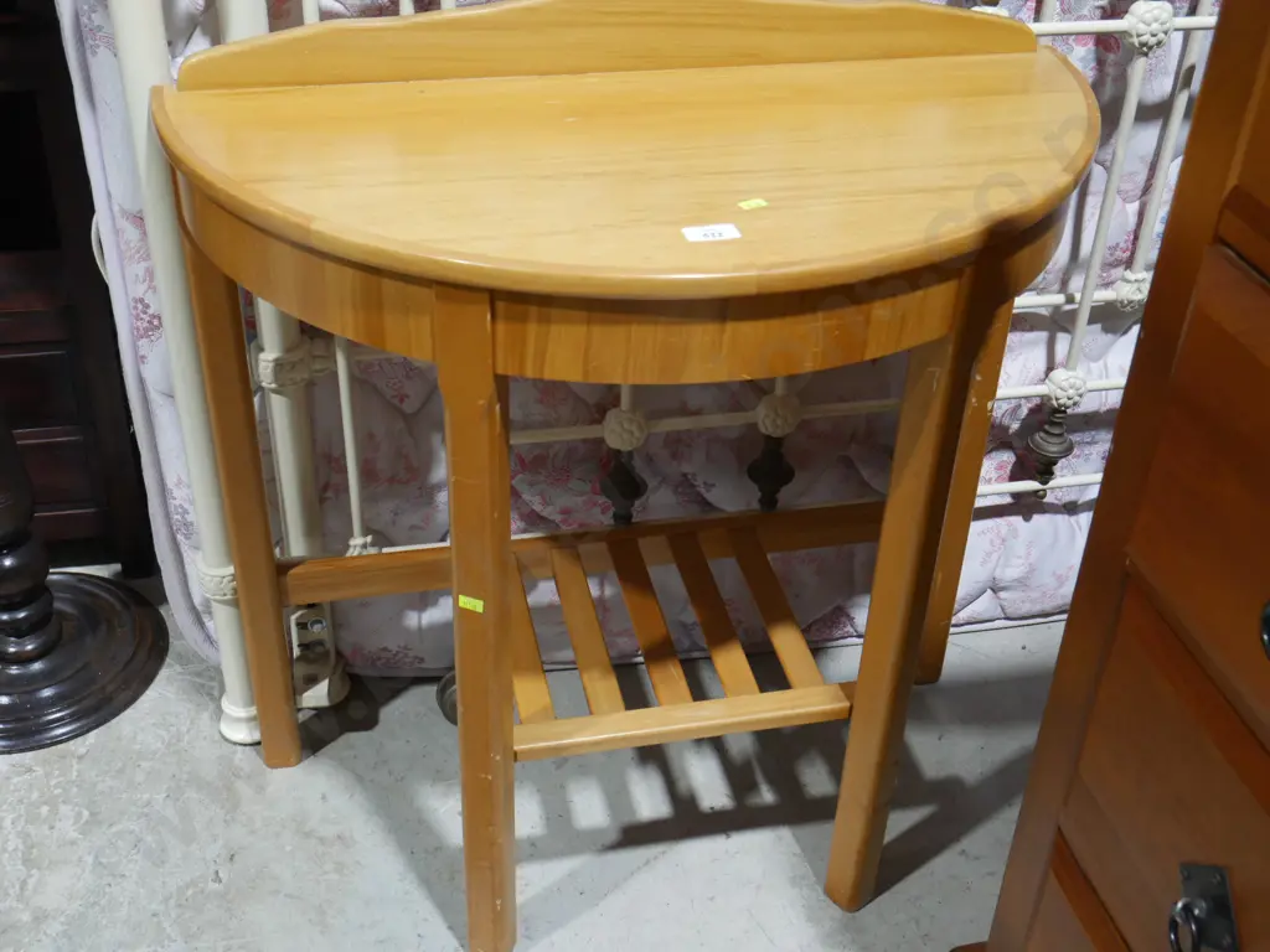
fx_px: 1468
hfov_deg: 46.8
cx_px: 635
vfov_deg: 36.0
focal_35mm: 40
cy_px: 476
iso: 1000
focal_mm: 20
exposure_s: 1/60
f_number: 5.6
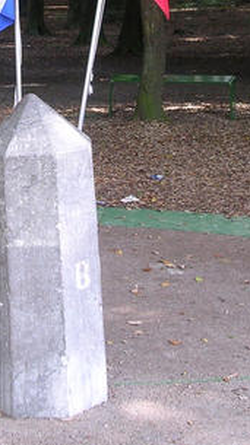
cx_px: 20
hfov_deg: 13.7
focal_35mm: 87
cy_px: 47
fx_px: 1028
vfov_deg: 23.8
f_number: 2.8
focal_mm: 5.8
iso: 100
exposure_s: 1/53.7
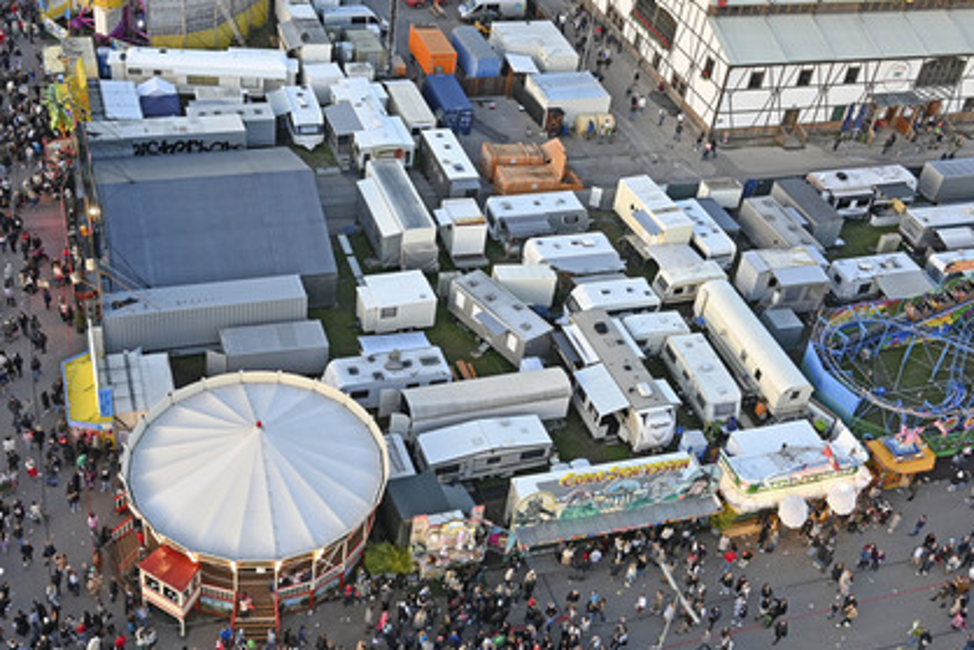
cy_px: 319
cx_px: 487
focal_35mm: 42
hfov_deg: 46.4
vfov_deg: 31.9
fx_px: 1137
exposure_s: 1/200
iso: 400
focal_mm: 26
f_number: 4.2
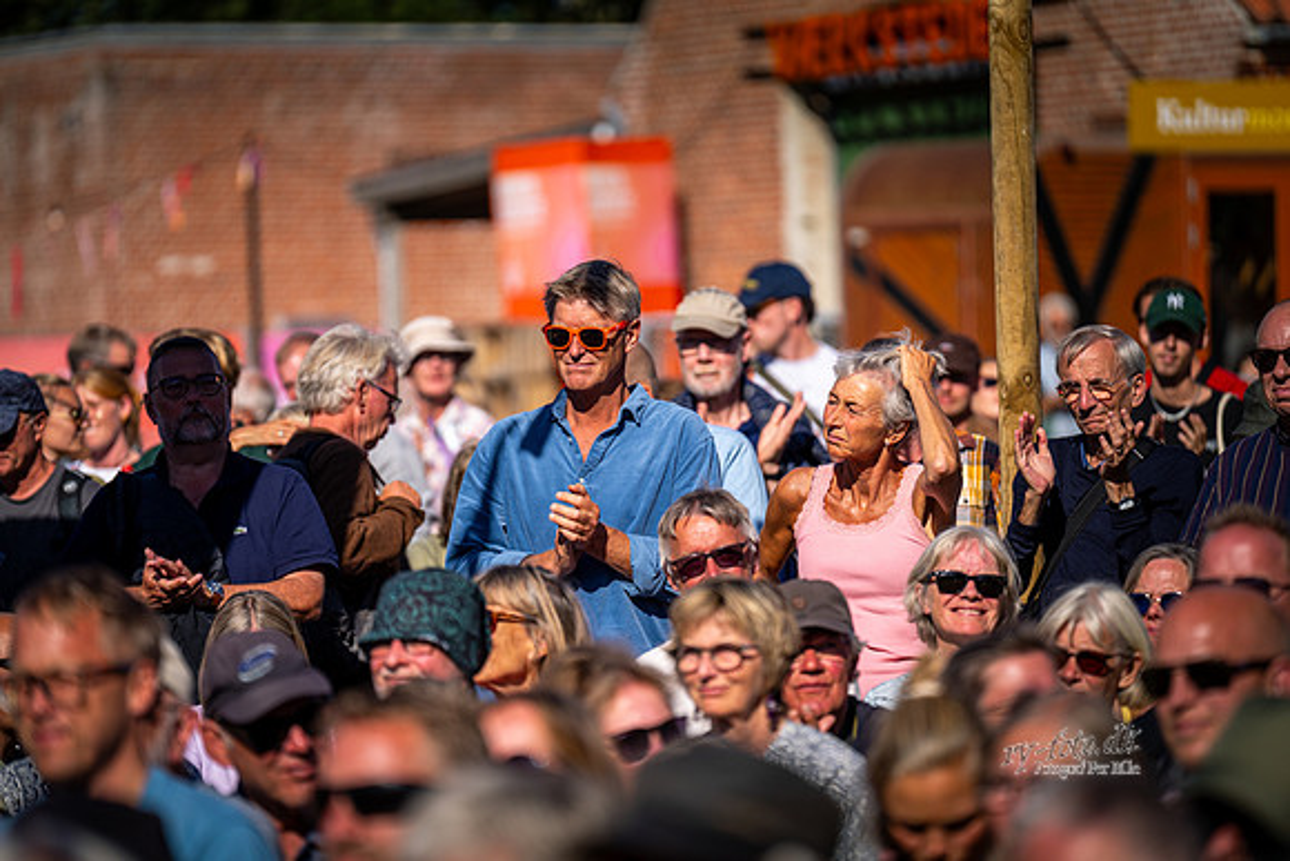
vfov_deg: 6.9
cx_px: 645
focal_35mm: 200
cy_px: 430
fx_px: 7168
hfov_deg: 10.3
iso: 100
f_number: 2.8
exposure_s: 1/3200
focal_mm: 200
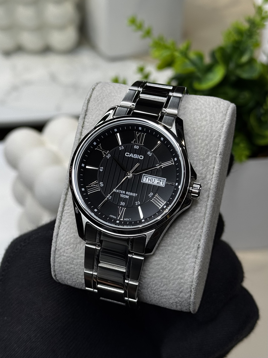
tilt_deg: -38.0
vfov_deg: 39.7
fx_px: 496
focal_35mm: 48
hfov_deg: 30.3
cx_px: 134
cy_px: 179
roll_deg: +1.5
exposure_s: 1/604
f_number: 1.78
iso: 64
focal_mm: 6.76
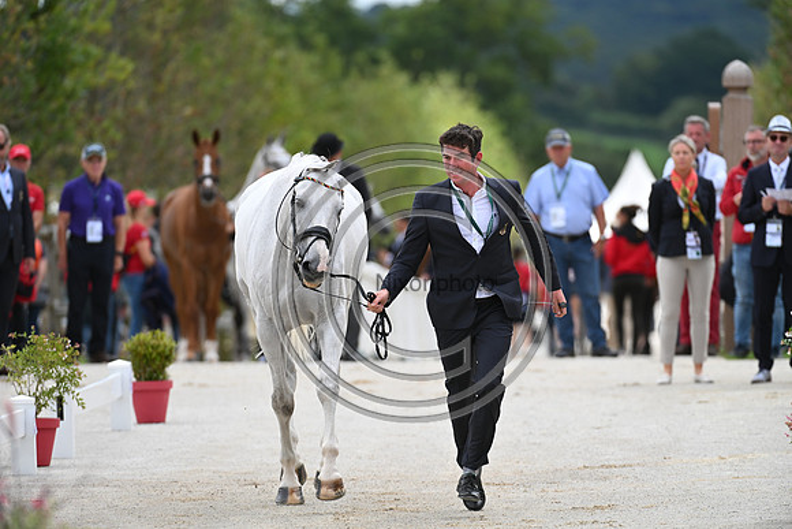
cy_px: 264
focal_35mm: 400
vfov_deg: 3.4
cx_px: 396
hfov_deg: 5.2
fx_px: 8802
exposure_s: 1/1600
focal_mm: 400
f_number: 5.6
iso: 500
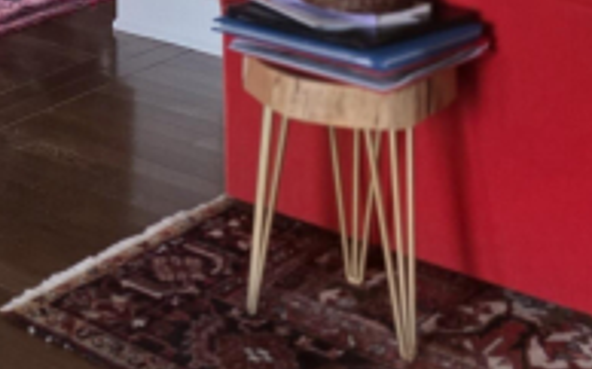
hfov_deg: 22.2
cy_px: -284
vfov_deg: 13.9
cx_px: -175
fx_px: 1354
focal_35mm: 84
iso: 400
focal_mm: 6.3
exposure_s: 1/120
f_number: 1.7
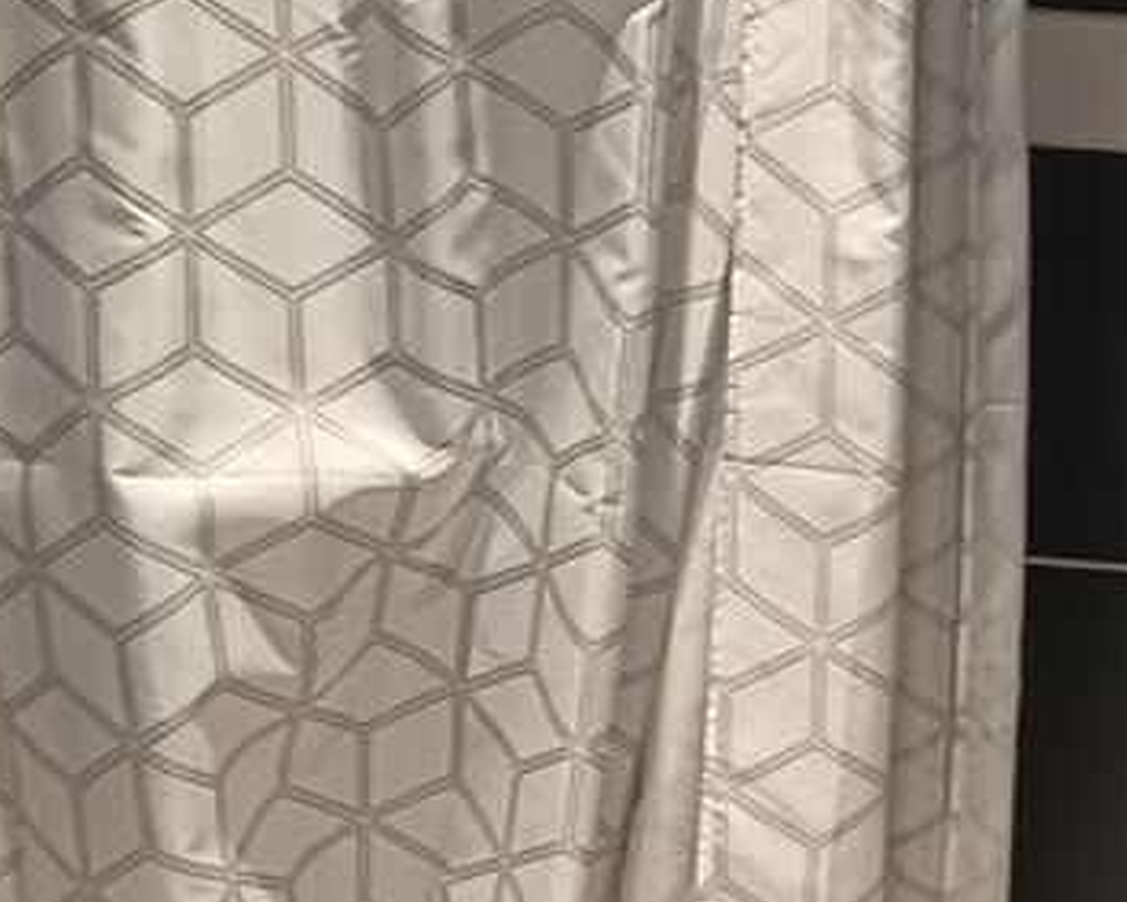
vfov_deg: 16.8
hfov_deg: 20.3
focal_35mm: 89
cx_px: 1307
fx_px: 2969
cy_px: 936
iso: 757
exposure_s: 1/25
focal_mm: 5.27
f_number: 1.7
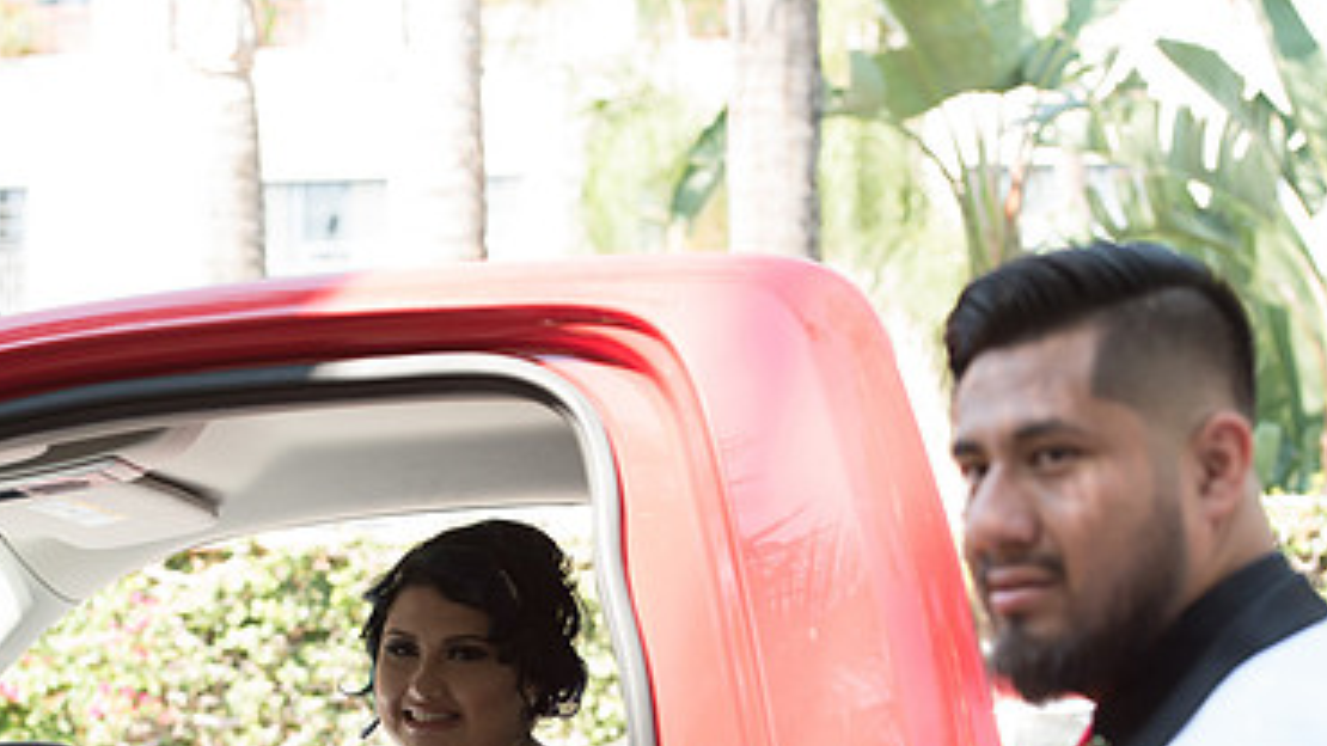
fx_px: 4046
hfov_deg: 18.6
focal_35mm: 115
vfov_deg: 10.5
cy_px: 690
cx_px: 438
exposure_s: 1/320
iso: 640
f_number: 4.5
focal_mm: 70
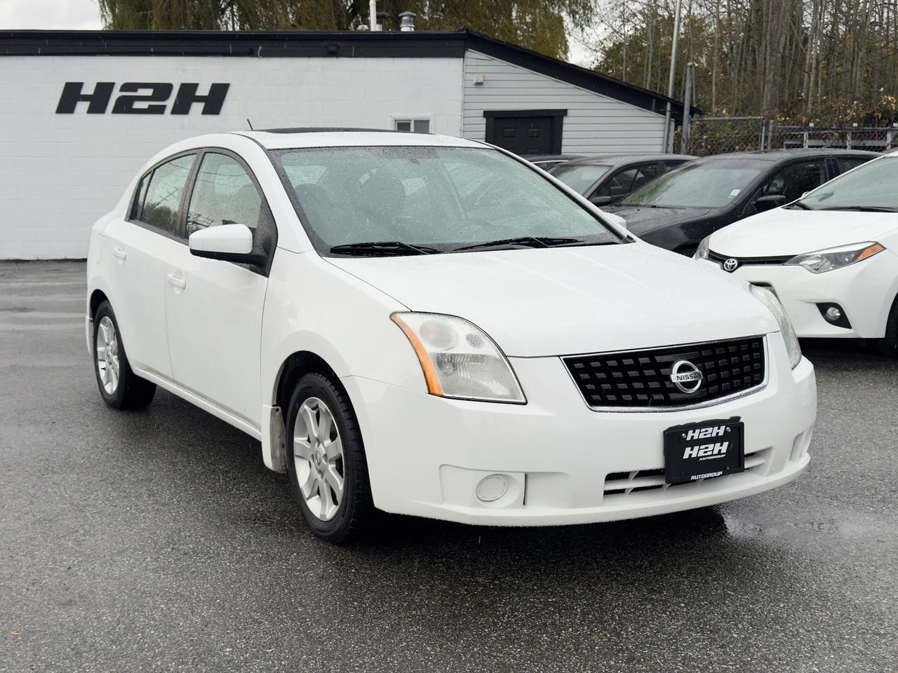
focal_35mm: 24
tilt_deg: -13.0
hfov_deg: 71.6
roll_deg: +1.9
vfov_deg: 56.8
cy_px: 336
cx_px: 449
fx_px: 623
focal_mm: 6.76
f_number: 1.78
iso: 100
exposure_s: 1/500
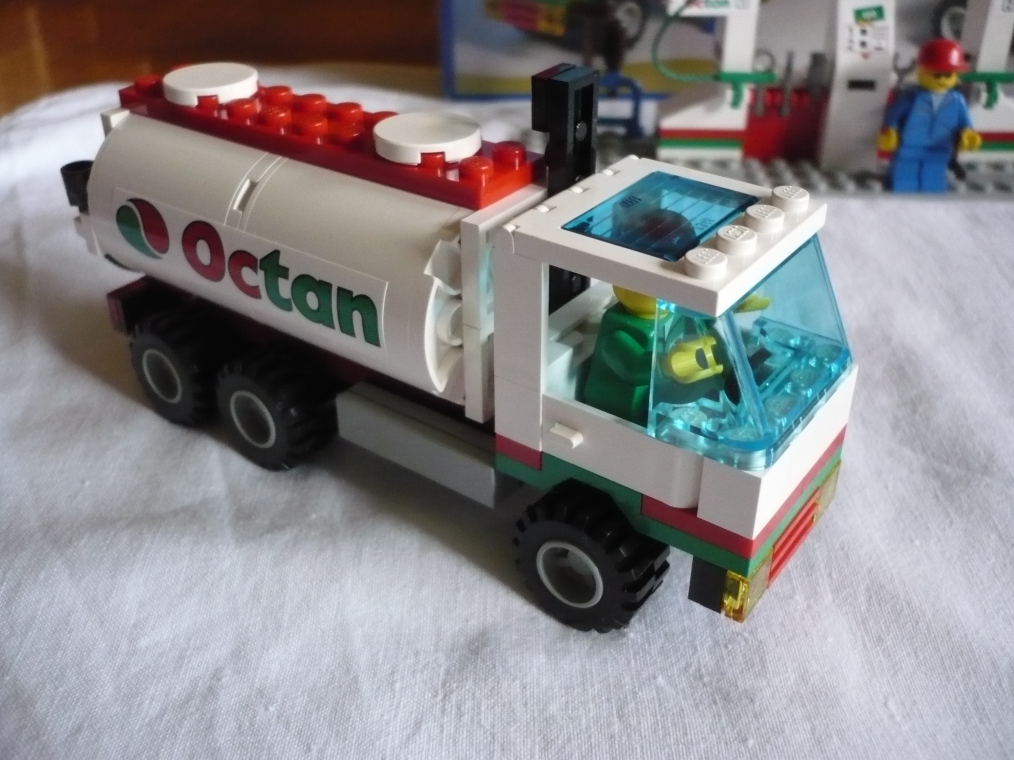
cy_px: 380
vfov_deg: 40.7
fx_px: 1025
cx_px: 507
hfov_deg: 52.6
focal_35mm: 35
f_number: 2.8
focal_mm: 5.8
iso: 400
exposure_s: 1/50
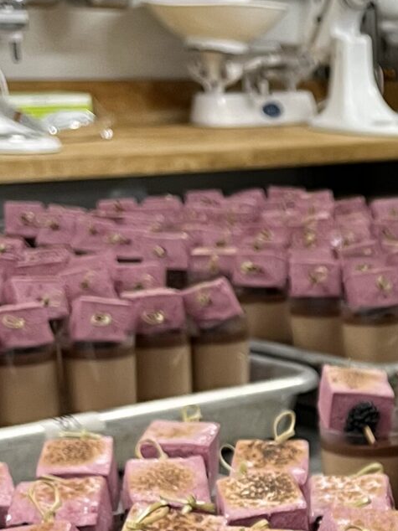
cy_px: 650
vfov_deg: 17.8
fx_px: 1611
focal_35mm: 105
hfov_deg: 13.0
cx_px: 669
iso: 80
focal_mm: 5.1
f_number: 1.6
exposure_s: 1/60
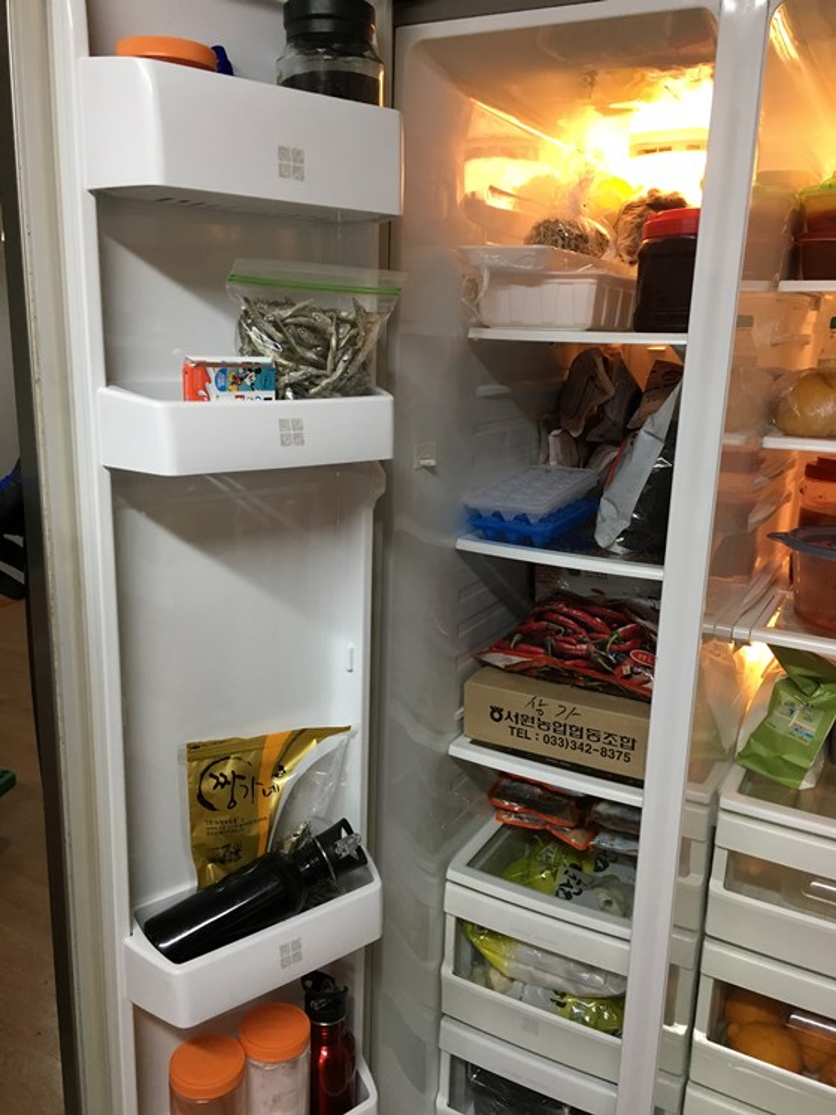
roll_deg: -0.9
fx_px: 934
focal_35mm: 29
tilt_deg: -13.6
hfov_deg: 48.2
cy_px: 558
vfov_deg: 61.7
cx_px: 418
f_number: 2.2
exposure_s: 1/30
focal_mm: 4.15
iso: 100
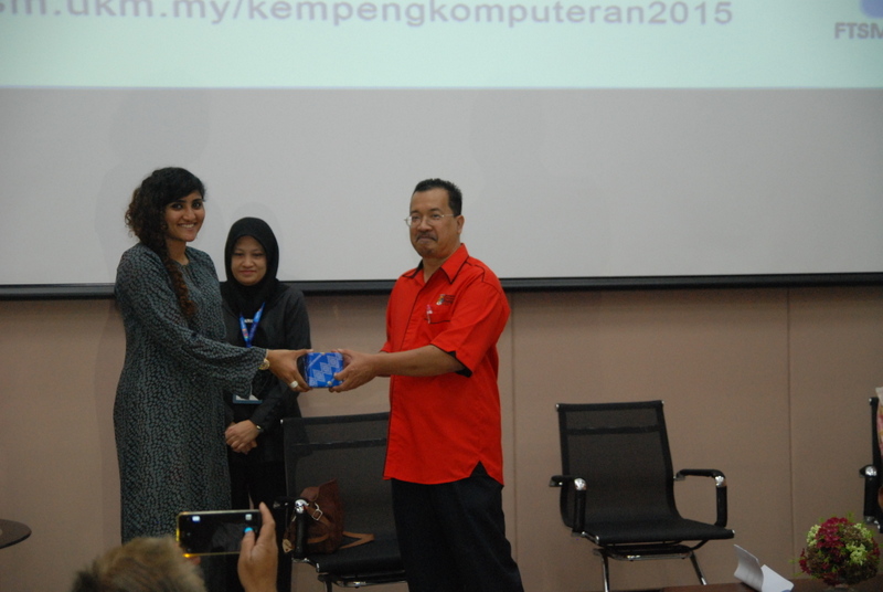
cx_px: 442
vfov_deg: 22.7
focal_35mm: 60
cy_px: 296
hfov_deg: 33.4
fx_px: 1474
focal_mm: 40
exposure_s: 1/125
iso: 1250
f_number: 6.3
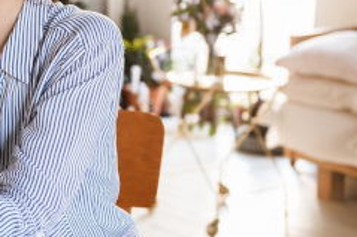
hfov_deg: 17.6
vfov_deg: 12.1
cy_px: 89
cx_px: -15
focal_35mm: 113
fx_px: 1120
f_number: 3.2
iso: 1000
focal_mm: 45
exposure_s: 1/160
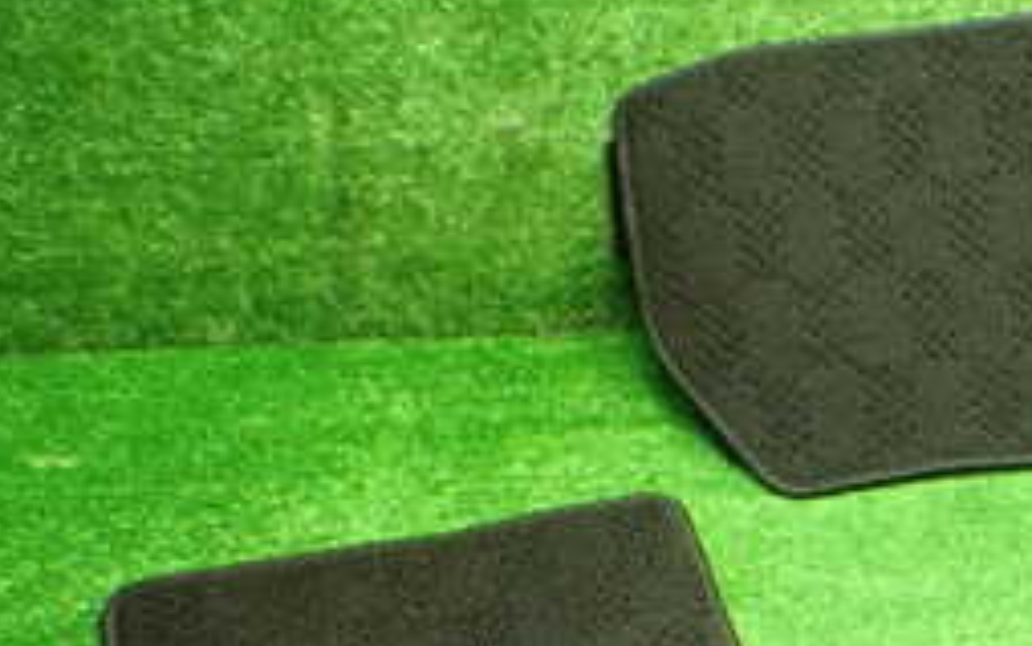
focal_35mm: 75
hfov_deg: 25.9
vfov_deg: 17.0
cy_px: 666
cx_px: 1069
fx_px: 2110
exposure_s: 1/60
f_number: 2.3
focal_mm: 5.4
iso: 800
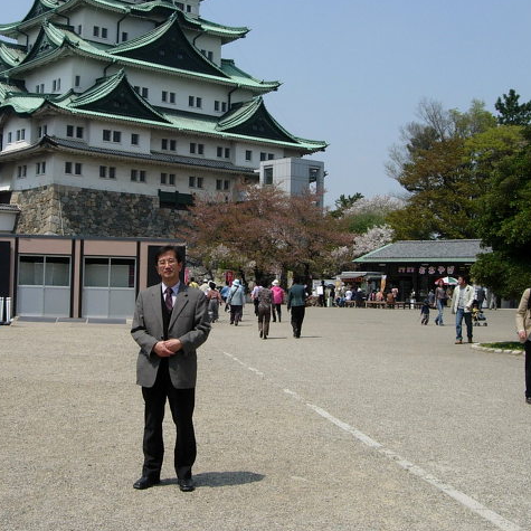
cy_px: 217
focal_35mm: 54
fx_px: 937
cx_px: 221
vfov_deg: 31.6
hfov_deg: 31.6
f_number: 4.8
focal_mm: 7.8
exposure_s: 1/886
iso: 64
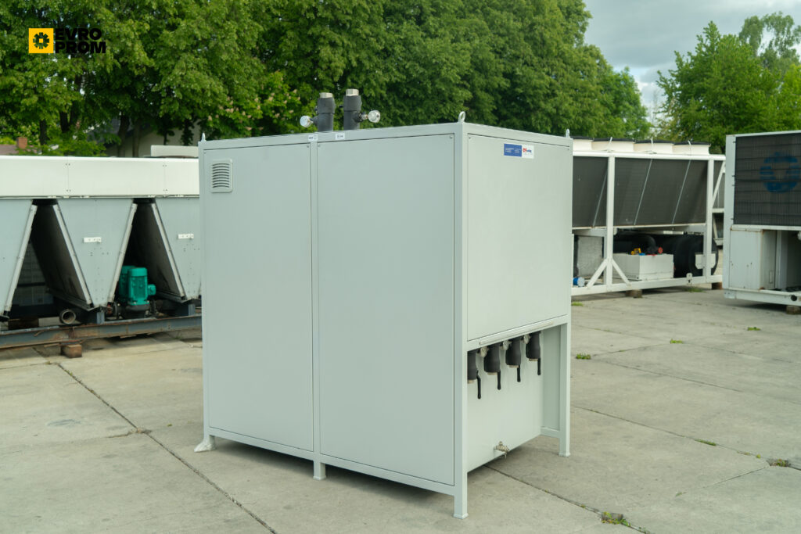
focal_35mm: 34
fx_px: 757
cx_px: 400
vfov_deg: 38.9
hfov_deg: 55.8
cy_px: 267
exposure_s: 1/200
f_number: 4
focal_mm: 34
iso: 100
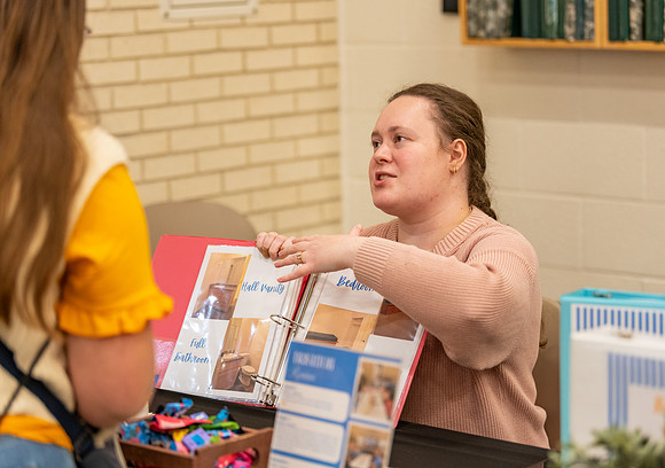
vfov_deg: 14.9
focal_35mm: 95
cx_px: 351
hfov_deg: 21.0
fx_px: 1794
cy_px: 234
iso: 800
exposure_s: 1/125
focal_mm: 92
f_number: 2.8
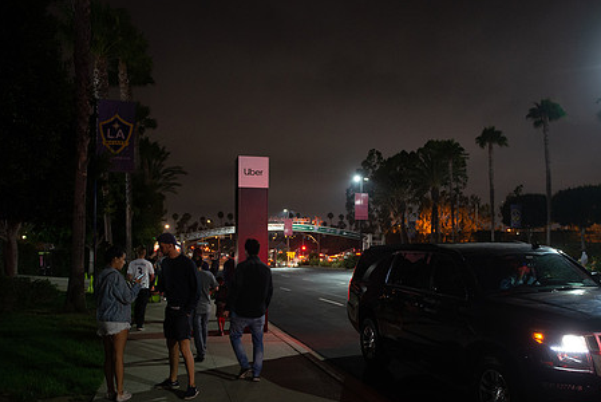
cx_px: 327
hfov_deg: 60.2
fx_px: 518
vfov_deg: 42.0
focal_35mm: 31
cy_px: 257
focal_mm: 24
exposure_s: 1/40
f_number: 2.8
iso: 1800
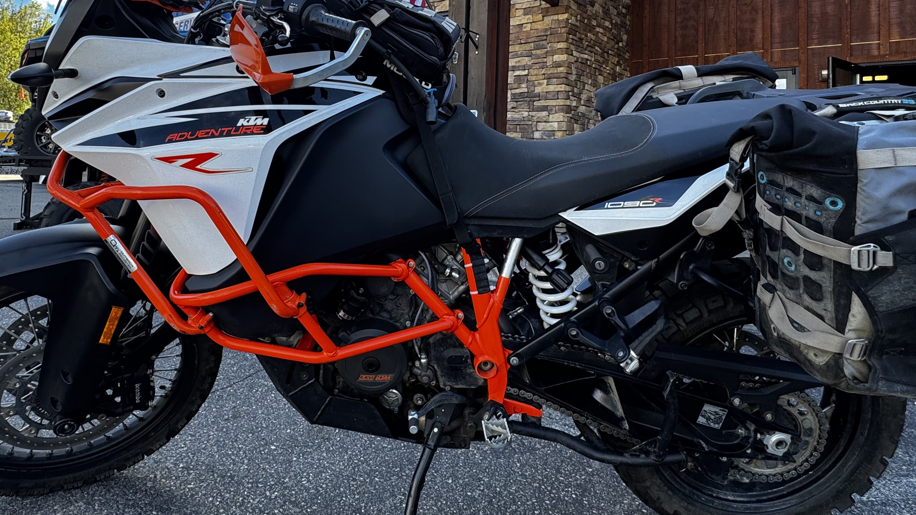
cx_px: 406
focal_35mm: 24
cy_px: 135
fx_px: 583
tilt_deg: +2.7
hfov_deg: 76.0
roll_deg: -3.0
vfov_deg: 46.1
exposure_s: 1/99
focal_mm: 2.22
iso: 40
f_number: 2.2
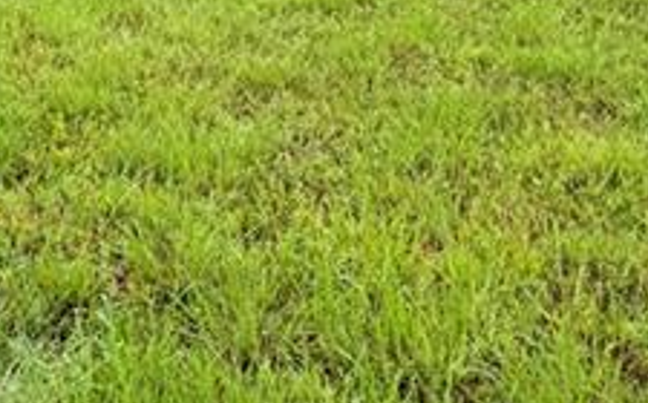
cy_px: -357
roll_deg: +0.4
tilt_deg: -5.1
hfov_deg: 23.7
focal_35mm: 87
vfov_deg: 13.3
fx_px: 1535
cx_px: 190
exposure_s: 1/822
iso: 80
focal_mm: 6.76
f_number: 1.78
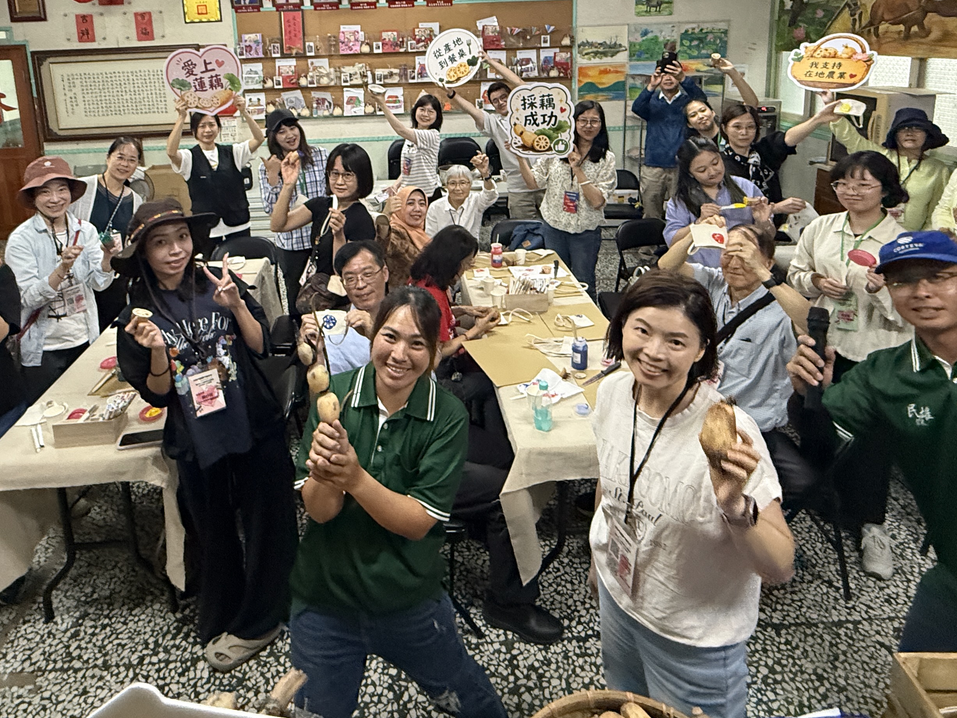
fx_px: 636
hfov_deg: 73.6
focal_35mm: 23
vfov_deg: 54.9
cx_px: 418
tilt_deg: -8.7
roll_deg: +3.9
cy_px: 145
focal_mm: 2.22
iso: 500
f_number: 2.2
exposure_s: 1/60
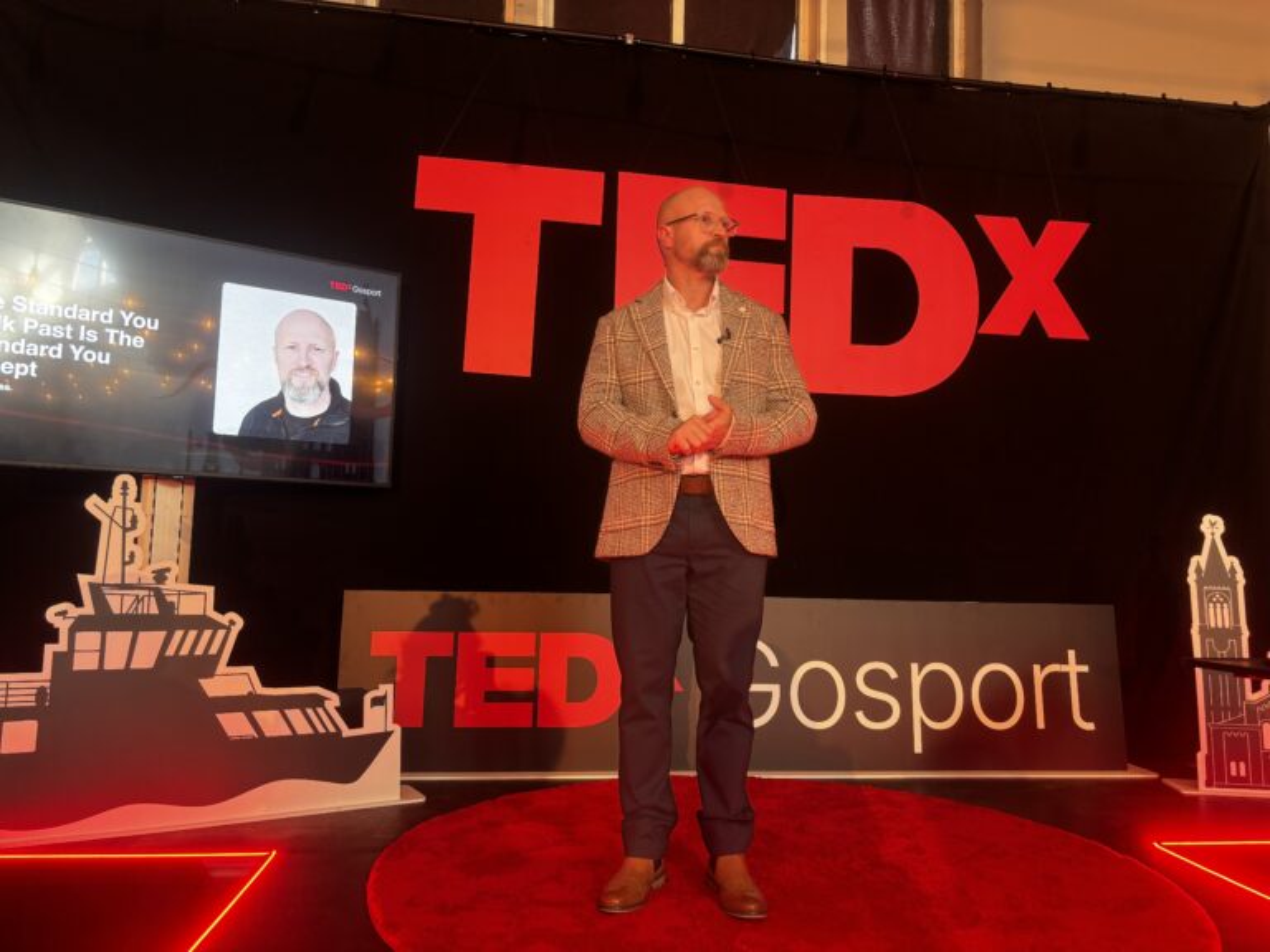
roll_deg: -2.0
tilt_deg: +5.7
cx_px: 635
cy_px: 476
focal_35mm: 26
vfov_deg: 53.1
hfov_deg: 67.3
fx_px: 954
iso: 80
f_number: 1.6
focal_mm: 5.96
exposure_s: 1/50
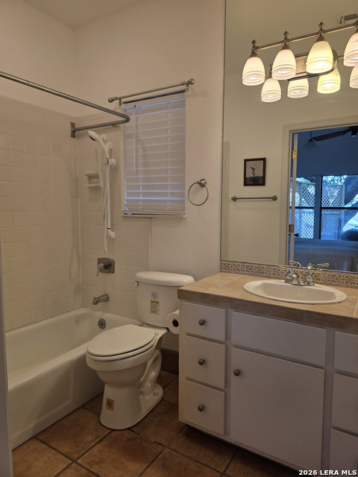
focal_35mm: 23
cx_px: 179
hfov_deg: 58.9
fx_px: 317
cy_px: 238
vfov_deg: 73.9
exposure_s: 1/120
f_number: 1.7
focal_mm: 6.3
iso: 50
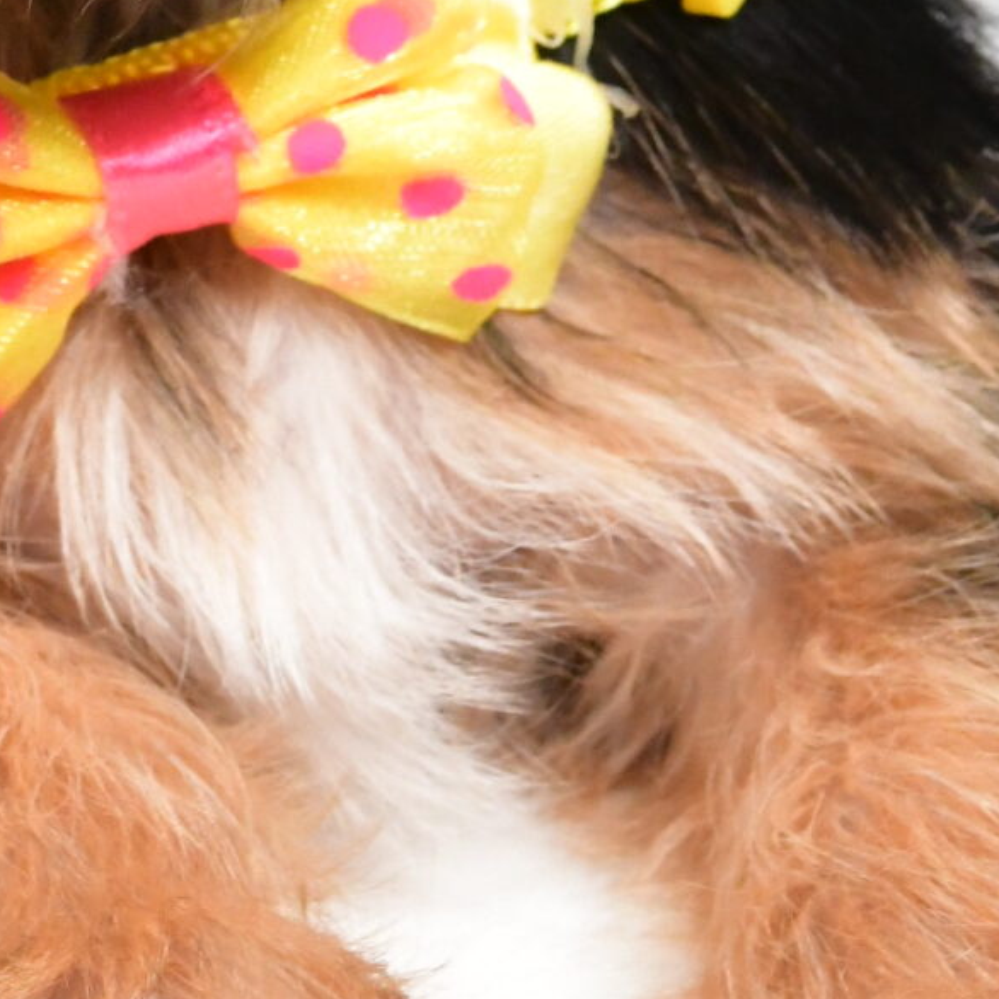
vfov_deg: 10.8
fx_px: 5094
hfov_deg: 11.1
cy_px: -551
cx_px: 57
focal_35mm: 156
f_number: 11
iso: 5000
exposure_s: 1/500
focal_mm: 28
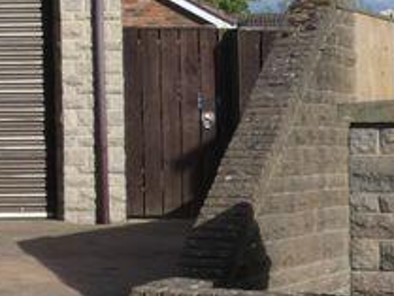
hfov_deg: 11.4
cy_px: 57
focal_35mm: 152
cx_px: -466
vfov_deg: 9.7
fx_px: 1731
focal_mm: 5.5
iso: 80
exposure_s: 1/800
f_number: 4.5
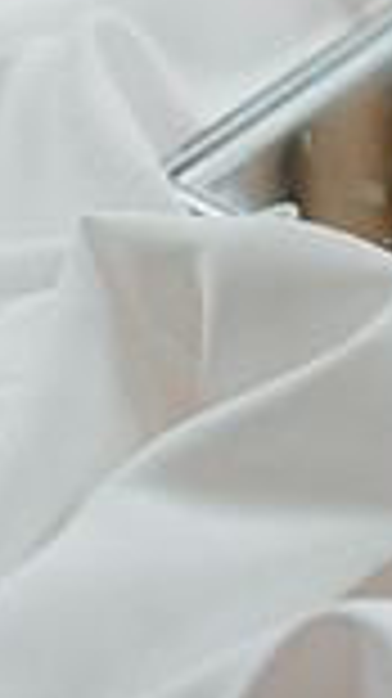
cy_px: -137
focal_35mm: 220
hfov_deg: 5.4
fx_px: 4072
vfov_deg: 9.7
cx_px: 897
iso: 125
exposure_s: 1/200
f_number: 2.8
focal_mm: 56
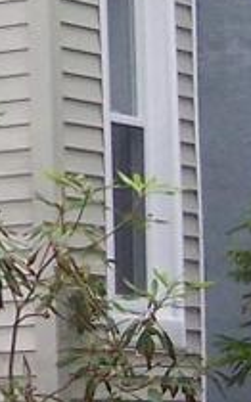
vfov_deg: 8.5
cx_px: -190
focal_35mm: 246
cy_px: 36
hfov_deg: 5.3
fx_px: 2696
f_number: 2.8
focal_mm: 6.3
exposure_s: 1/125
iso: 140
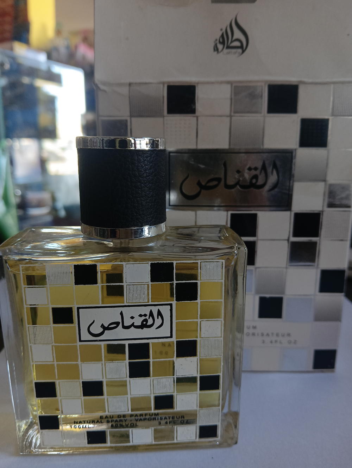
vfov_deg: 67.2
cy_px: 234
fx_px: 352
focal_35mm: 26
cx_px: 176
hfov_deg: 53.2
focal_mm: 4.05
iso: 500
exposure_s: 1/25
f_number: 1.8
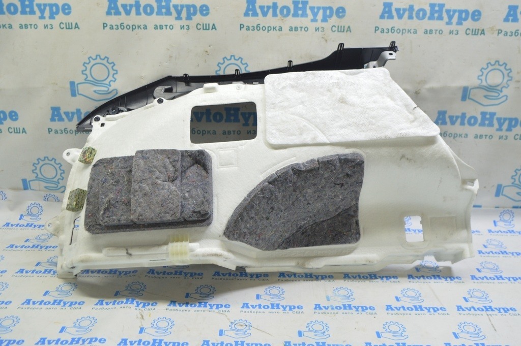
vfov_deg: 38.3
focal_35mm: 34
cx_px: 260
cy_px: 173
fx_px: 499
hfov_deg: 55.1
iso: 400
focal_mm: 23
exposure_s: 1/20
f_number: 5.6
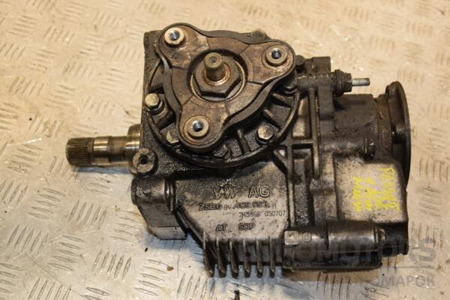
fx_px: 600
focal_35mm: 48
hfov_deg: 41.1
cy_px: 150
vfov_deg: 28.1
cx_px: 225
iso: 800
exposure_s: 1/200
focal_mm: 32
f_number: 5
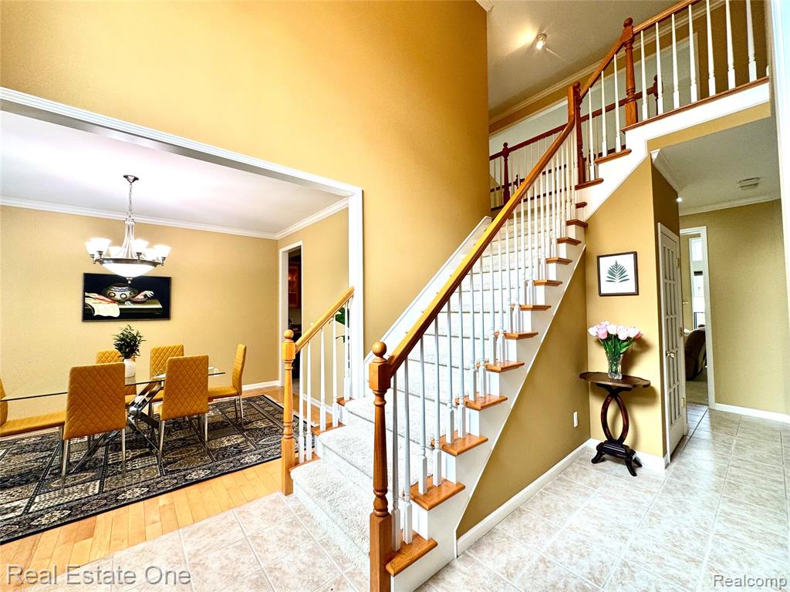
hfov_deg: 102.1
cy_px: 296
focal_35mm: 14
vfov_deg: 85.7
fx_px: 320
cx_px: 395
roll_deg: +0.5
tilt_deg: +1.8
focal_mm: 2.22
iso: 80
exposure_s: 1/120
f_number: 2.2
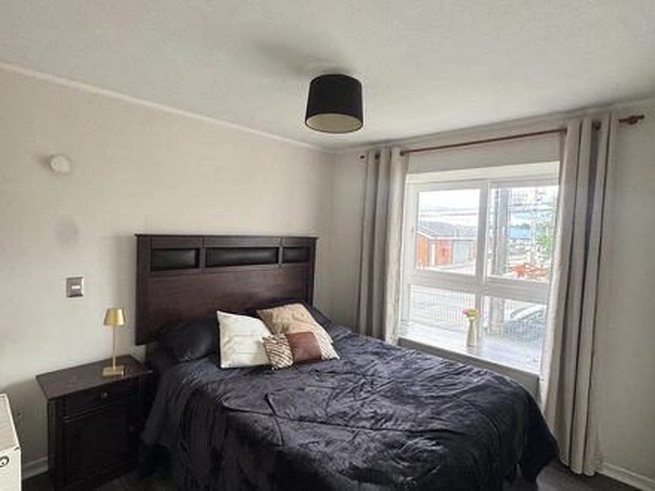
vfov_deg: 85.7
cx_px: 328
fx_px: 265
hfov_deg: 102.1
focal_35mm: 14
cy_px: 246
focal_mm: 2.22
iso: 125
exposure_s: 1/99
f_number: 2.2
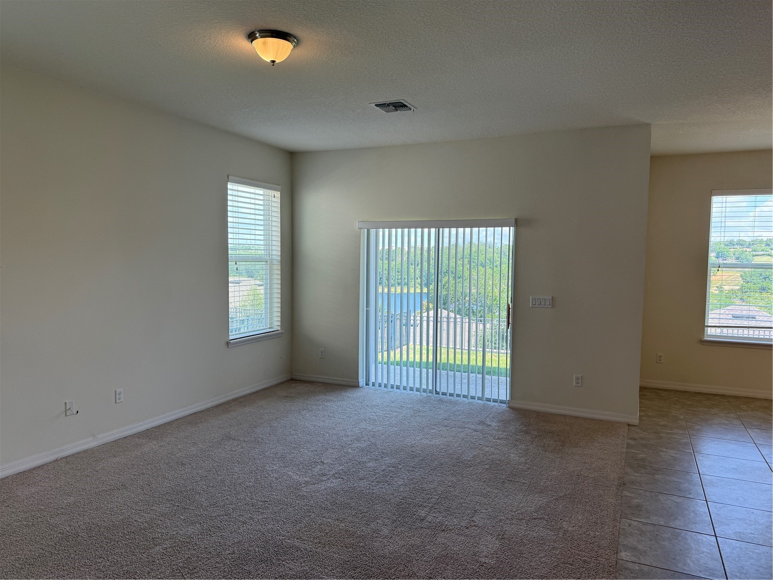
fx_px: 536
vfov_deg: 56.8
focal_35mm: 24
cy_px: 290
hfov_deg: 71.6
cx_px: 386
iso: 100
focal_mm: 6.76
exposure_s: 1/278
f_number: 1.78
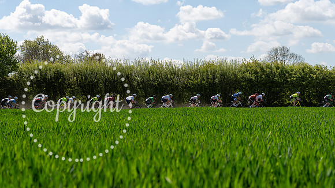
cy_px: 106
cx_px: 168
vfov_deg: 16.4
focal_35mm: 73
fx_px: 651
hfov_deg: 28.8
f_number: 5.6
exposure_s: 1/1000
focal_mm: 70
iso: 160
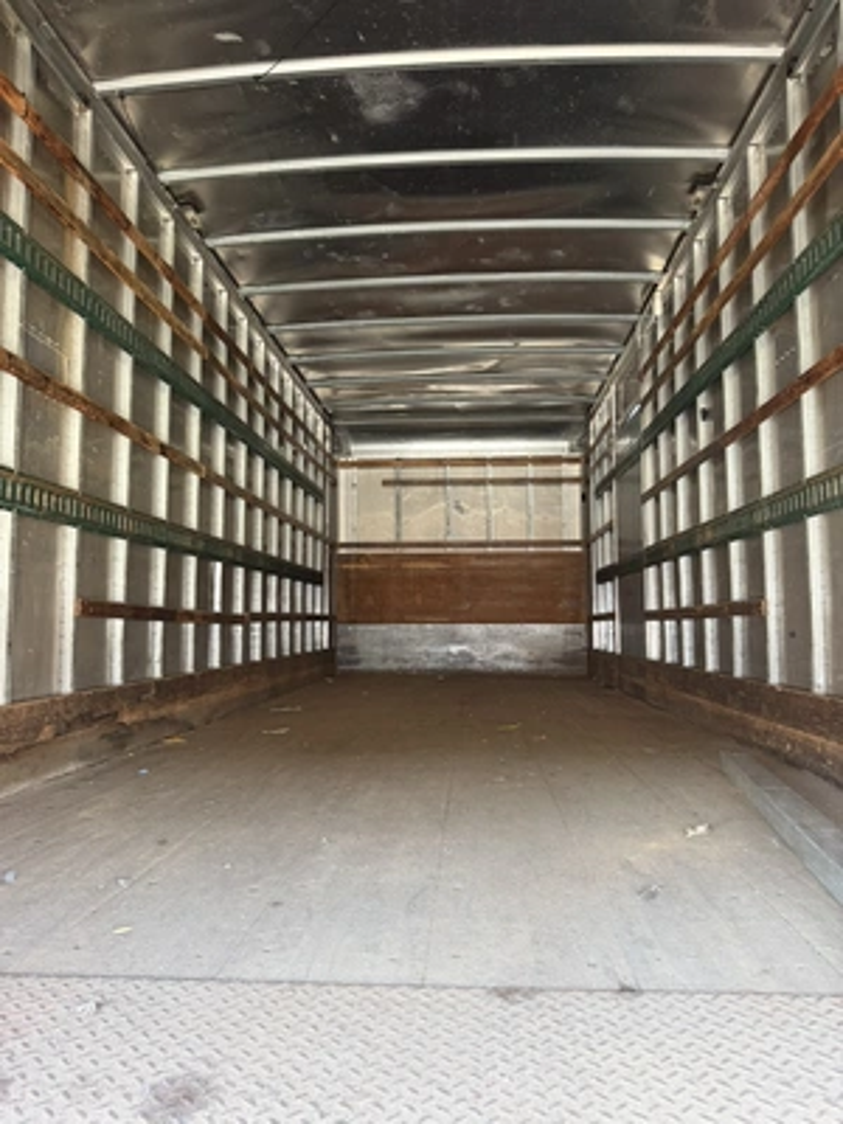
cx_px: 422
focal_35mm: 24
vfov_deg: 71.6
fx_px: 779
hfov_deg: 56.8
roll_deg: -0.6
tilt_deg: +3.5
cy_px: 562
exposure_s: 1/60
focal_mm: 6.76
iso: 400
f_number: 1.78
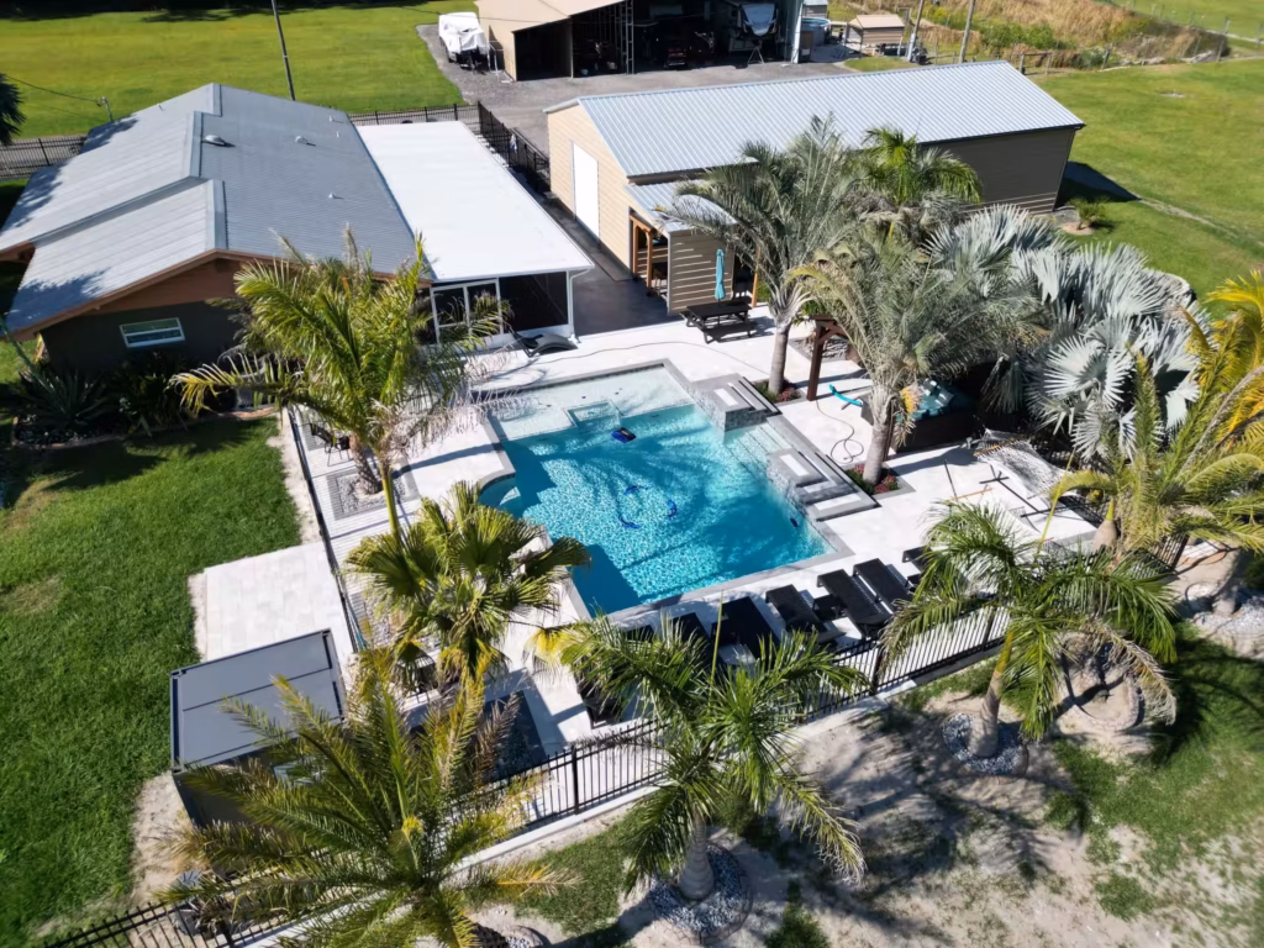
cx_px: 632
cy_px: 474
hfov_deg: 71.6
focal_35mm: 24
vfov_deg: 56.8
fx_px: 876
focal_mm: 6.72
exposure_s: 1/3200
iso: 150
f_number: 1.7
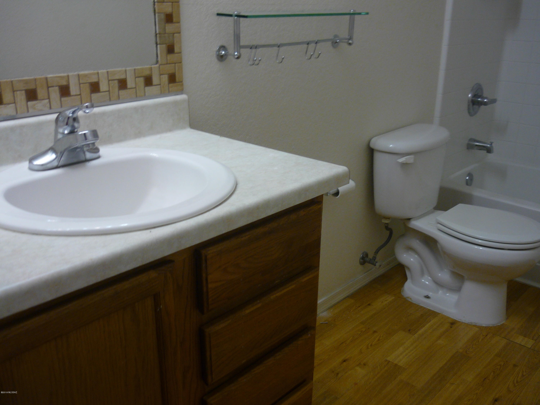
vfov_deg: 42.9
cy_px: 202
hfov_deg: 55.4
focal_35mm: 33
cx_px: 270
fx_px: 515
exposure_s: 1/30
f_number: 2.8
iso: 125
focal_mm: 5.5
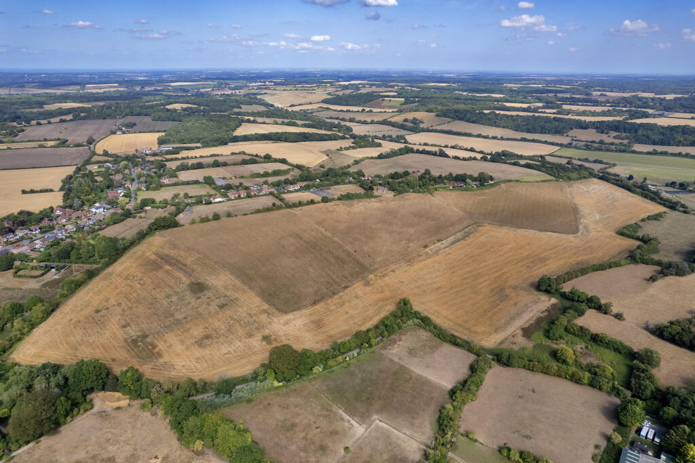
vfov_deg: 57.2
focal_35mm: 22
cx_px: 348
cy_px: 232
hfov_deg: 78.6
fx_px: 425
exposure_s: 1/1600
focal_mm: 8.38
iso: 140
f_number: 2.8
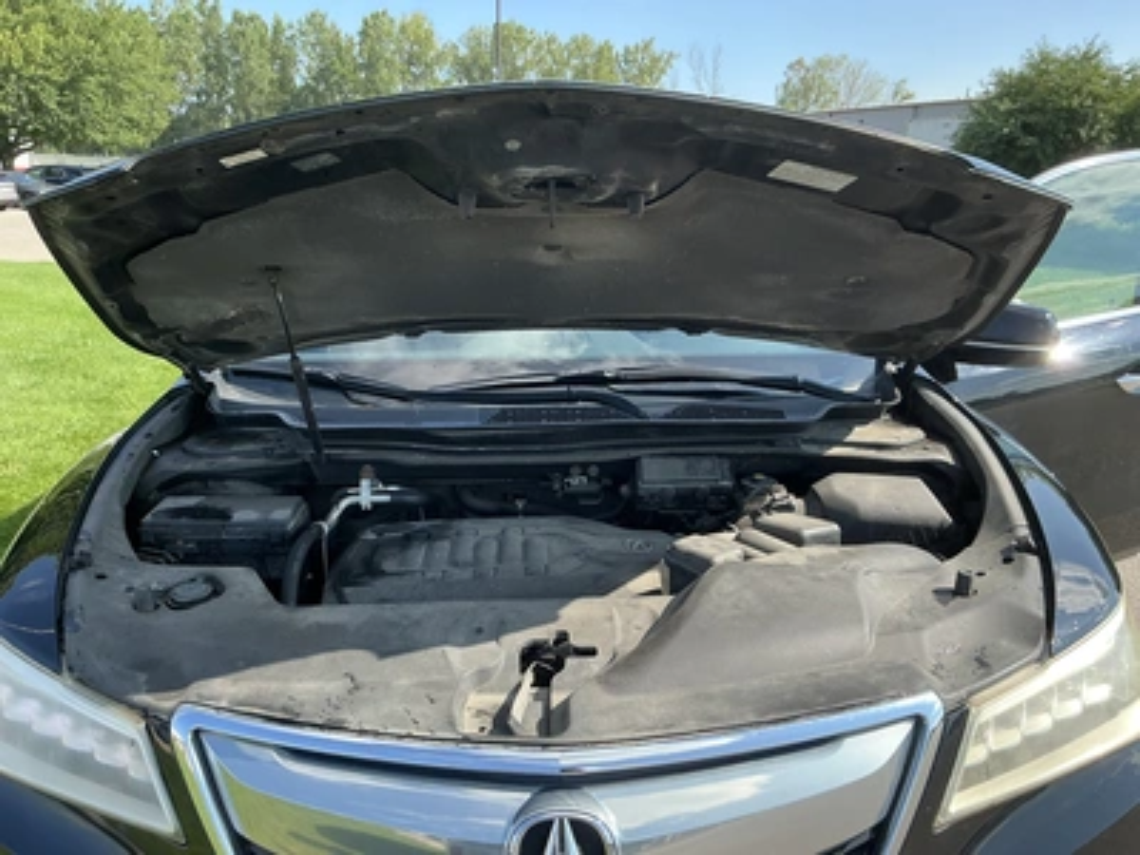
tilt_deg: -15.8
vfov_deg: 49.7
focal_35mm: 28
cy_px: 428
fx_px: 922
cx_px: 570
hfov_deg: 63.4
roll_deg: -1.4
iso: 25
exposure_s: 1/556
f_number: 1.8
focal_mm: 3
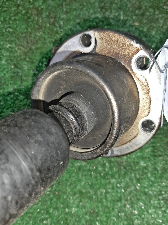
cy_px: 116
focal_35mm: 27
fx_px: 175
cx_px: 85
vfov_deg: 65.3
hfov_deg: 51.3
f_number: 1.7
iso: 113
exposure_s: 1/50
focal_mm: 3.93
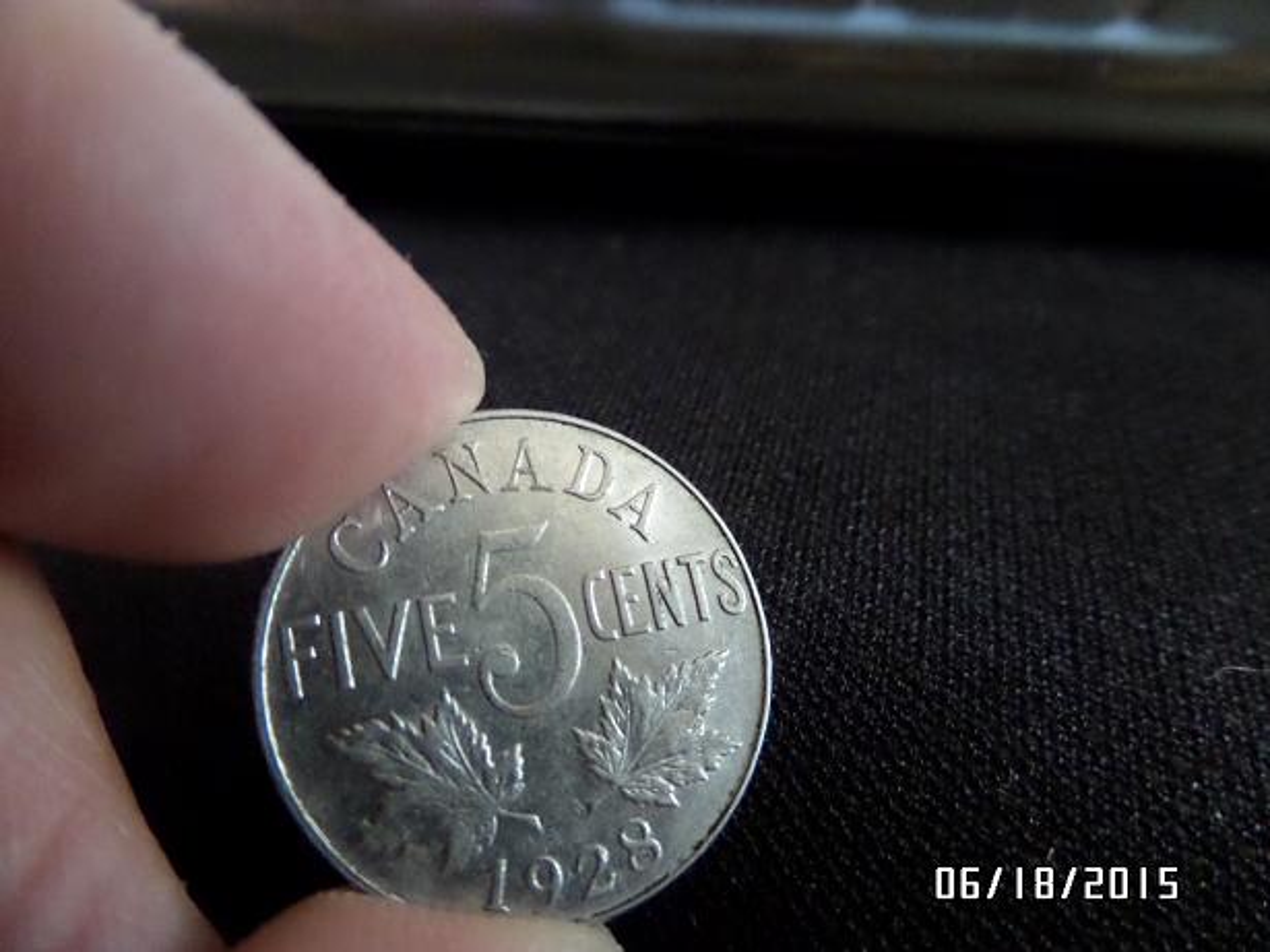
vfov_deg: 56.8
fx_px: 880
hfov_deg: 71.6
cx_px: 635
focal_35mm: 24
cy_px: 476
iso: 800
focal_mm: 4
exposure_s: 1/8
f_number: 3.2
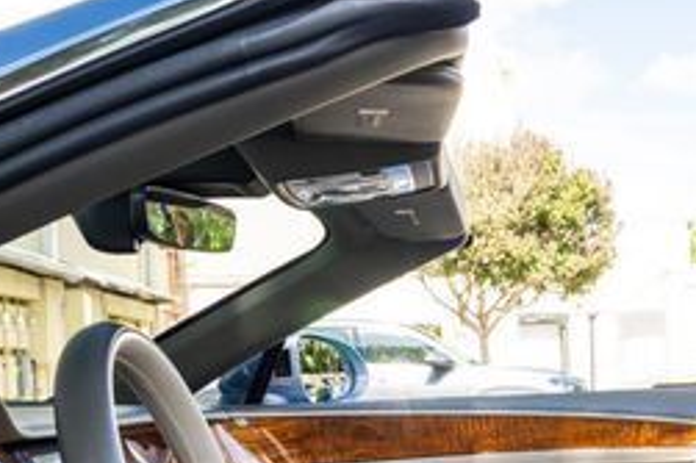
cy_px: 466
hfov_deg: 31.7
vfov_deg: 21.1
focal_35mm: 62
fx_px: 1198
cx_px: 532
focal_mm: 24
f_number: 8
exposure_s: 1/80
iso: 640
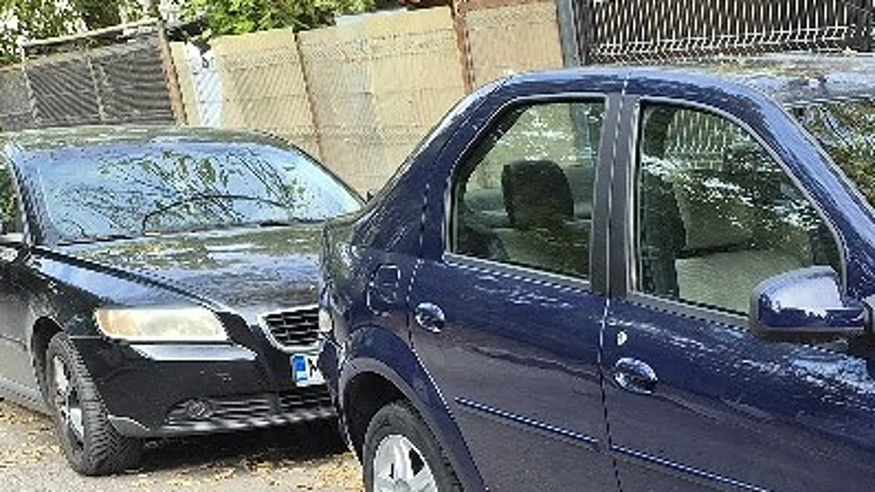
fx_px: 1462
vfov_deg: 18.7
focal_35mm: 63
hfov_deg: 29.7
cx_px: 983
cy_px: 479
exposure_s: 1/370
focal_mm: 5.4
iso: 64
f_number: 1.8
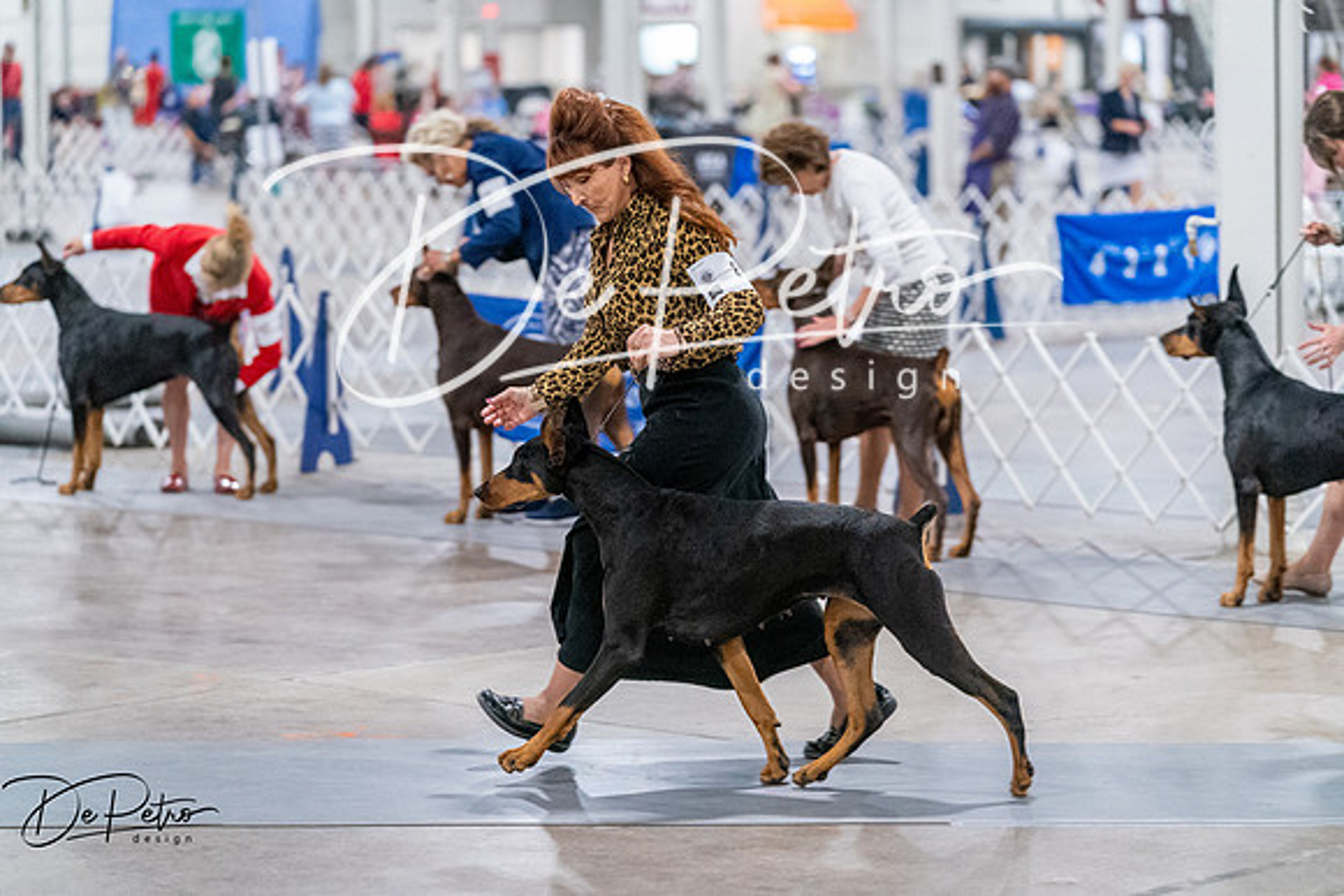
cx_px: 672
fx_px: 4556
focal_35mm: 122
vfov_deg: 11.2
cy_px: 448
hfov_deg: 16.8
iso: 6400
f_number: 3.2
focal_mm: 122
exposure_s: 1/320
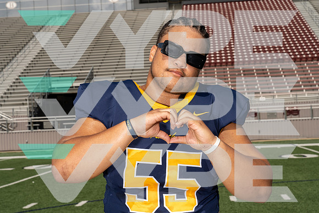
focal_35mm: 67
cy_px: 106
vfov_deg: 20.3
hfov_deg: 30.1
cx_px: 160
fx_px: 594
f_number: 11
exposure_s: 1/250
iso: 100
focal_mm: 67
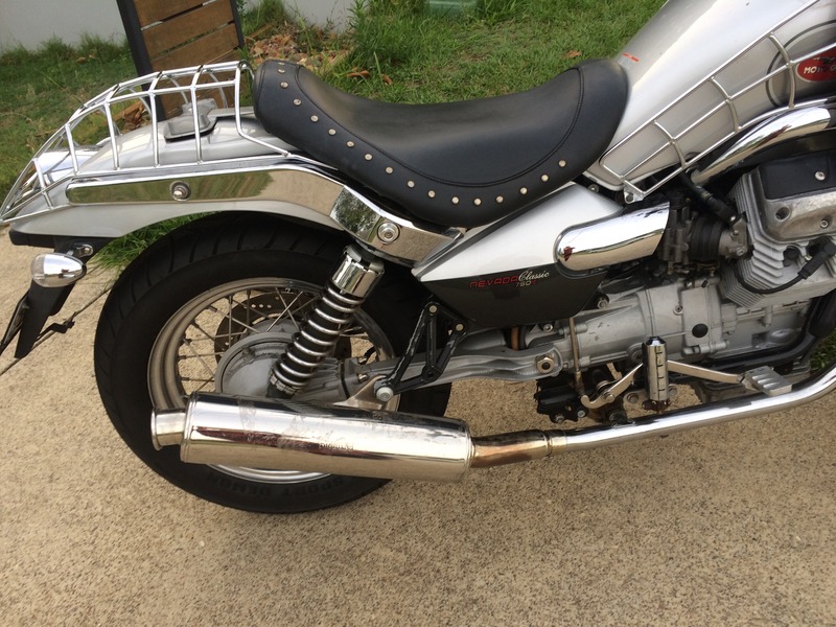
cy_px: 314
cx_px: 418
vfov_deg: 48.2
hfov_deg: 61.7
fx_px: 700
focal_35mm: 29
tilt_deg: -36.9
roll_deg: +3.8
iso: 32
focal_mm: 4.15
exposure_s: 1/105
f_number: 2.2
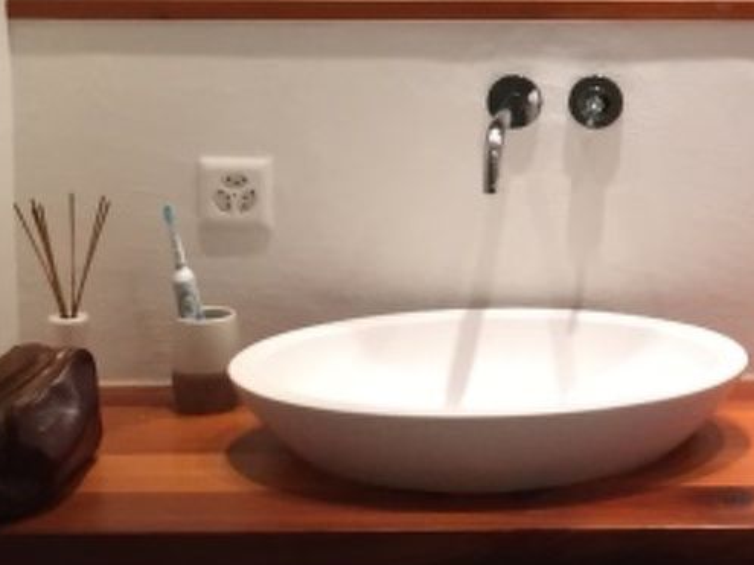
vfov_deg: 12.2
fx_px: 2613
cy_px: -2
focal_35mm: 120
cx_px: 961
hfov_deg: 15.7
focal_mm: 4.15
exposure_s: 1/33
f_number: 2.2
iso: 125
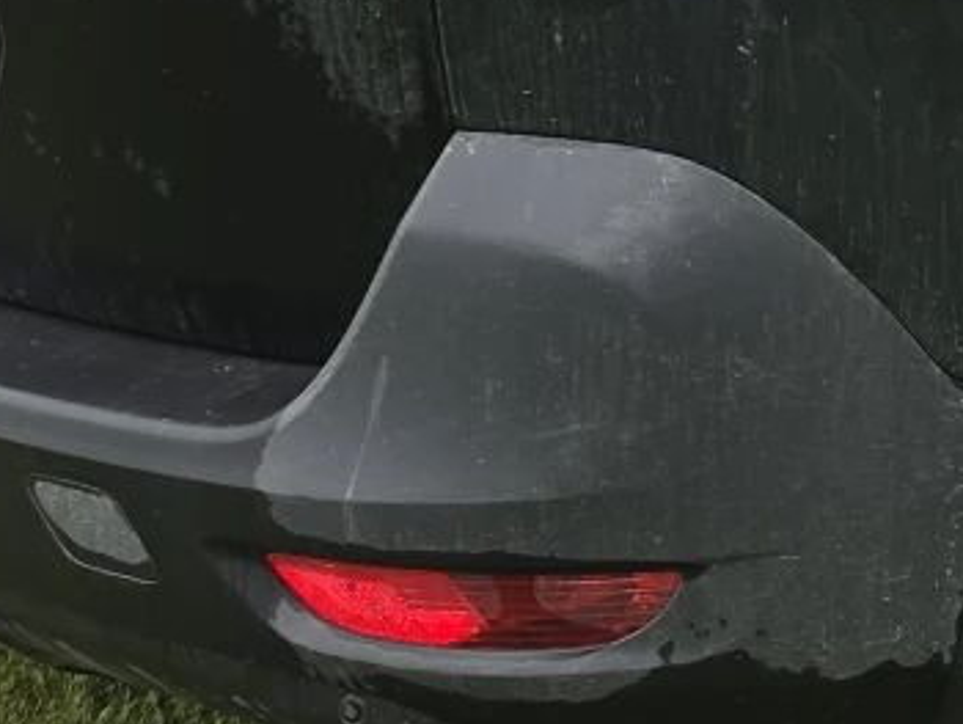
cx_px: 1065
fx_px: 3508
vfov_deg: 11.7
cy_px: 157
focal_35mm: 126
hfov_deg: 15.2
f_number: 1.4
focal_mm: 6.5
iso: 10
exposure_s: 1/319
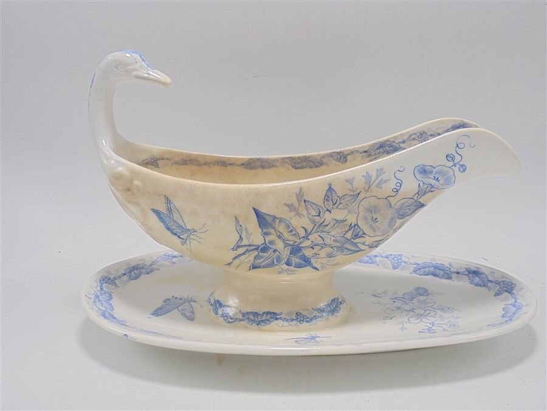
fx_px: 537
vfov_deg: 41.8
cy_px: 206
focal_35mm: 34
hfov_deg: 54.0
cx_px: 274
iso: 100
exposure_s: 1/60
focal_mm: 6.1
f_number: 4
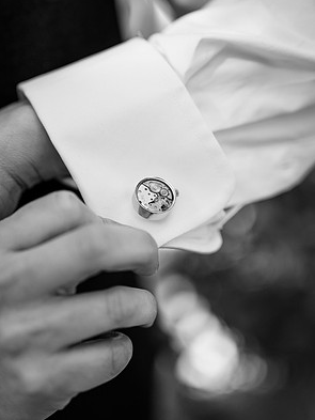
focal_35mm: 55
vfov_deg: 34.9
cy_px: 192
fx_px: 667
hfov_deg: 26.6
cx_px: 156
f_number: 1.8
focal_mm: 50
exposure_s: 1/320
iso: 100
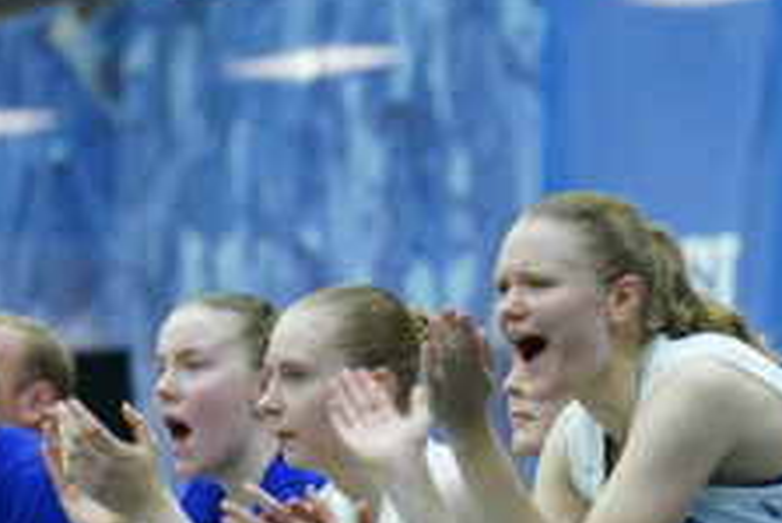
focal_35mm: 386
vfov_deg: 3.6
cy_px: 512
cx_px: 259
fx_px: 8390
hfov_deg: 5.3
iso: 3200
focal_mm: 112
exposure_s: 1/800
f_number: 2.8
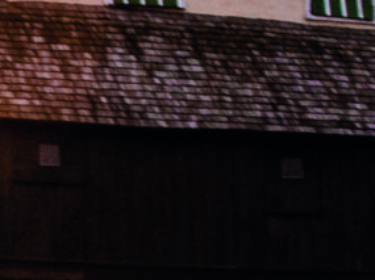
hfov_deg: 8.4
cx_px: -103
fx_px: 2521
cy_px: 248
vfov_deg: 6.4
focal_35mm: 233
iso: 100
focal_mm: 18
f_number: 11
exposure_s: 61
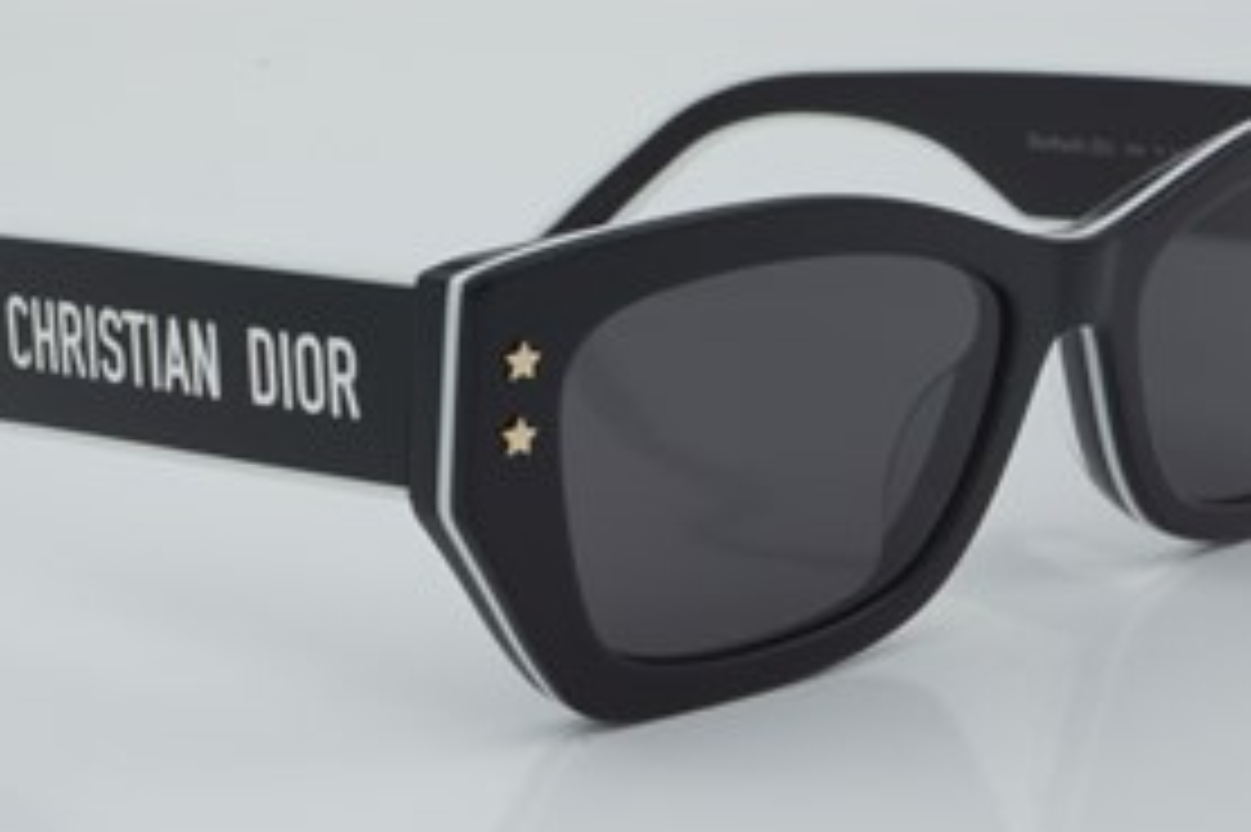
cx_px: 594
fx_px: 3751
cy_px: 400
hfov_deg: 18.9
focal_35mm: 108
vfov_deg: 12.7
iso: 100
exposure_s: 1/4
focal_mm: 50
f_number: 29
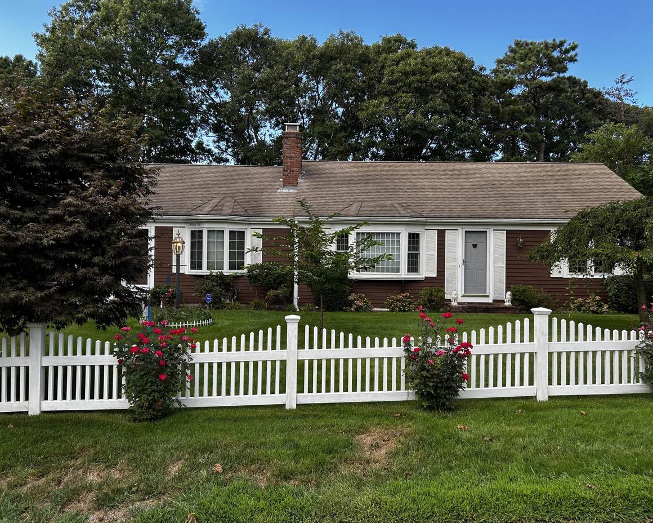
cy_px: 254
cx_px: 335
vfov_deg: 51.5
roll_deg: -0.1
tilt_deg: +1.0
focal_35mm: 28
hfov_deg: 62.2
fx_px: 541
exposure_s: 1/480
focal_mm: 5.7
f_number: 1.5
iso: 50
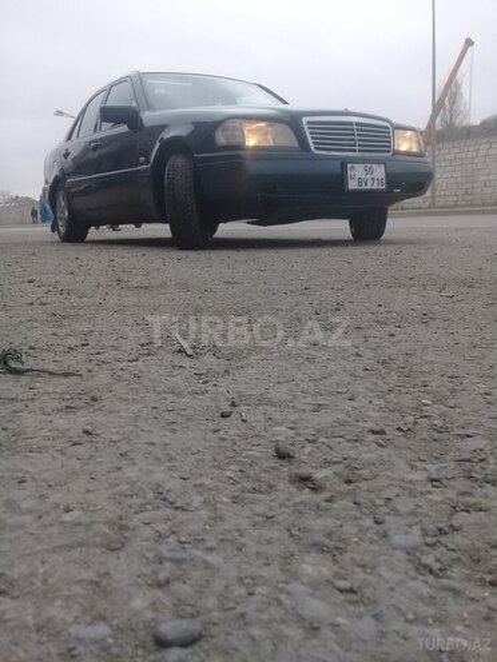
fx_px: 593
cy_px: 331
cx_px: 248
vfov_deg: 58.4
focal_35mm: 31
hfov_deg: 45.4
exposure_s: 1/456
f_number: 2.2
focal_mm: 3.3
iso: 50
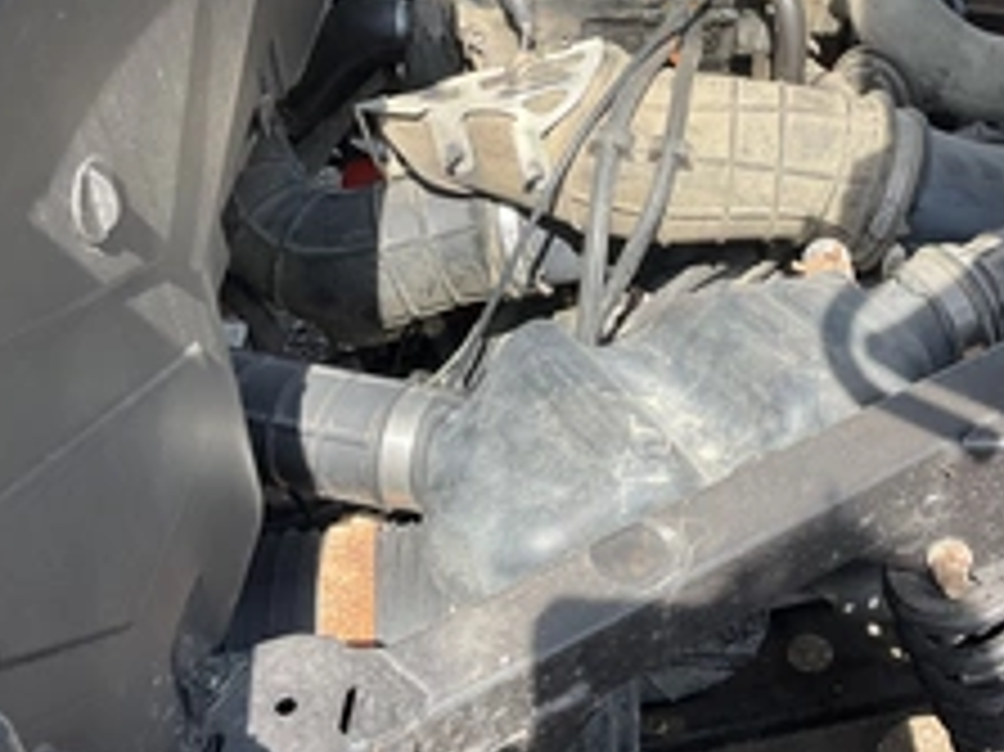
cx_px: 698
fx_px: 1507
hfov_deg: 36.3
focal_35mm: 52
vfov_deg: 27.9
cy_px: 288
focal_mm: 3
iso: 25
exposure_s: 1/412
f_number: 1.8
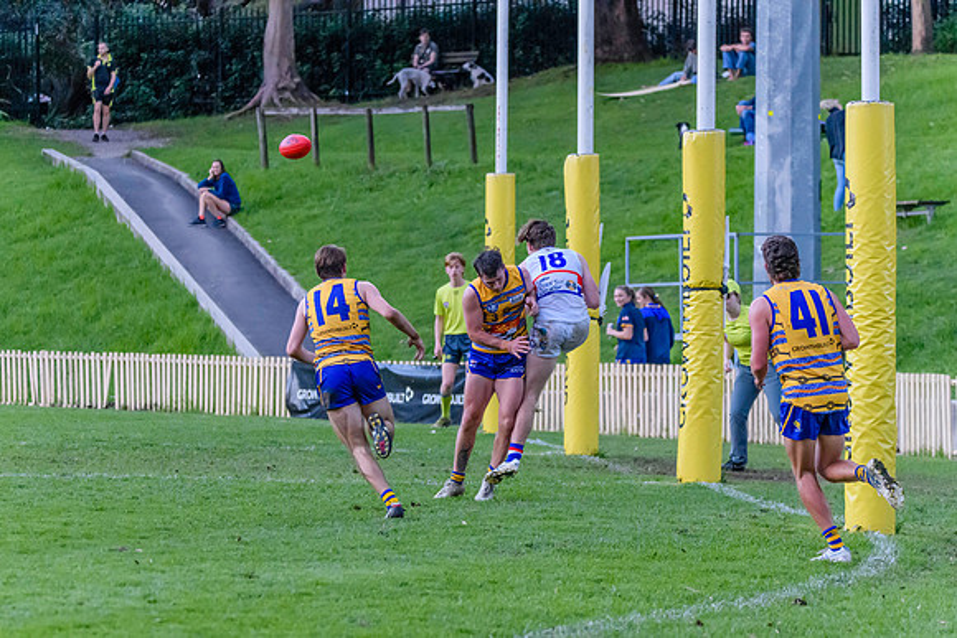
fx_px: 4961
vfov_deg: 7.4
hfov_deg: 11.0
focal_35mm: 187
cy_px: 397
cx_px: 438
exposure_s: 1/1600
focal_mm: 150
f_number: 5
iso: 8000
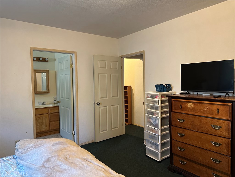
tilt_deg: -2.1
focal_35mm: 24
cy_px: 88
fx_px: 163
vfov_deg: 56.8
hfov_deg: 71.6
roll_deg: +1.3
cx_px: 118
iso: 500
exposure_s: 1/60
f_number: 1.78
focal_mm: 6.86
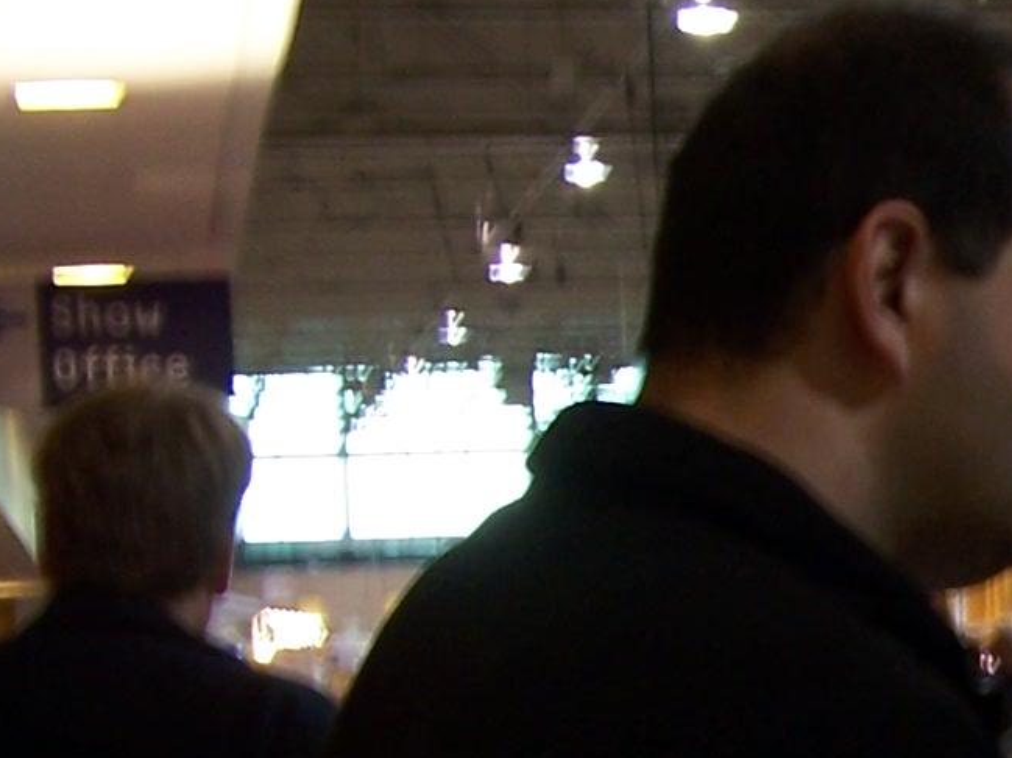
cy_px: 889
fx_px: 3945
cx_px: 1631
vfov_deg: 10.8
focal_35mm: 135
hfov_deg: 13.5
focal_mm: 6.3
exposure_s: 1/8
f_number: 2.8
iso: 80
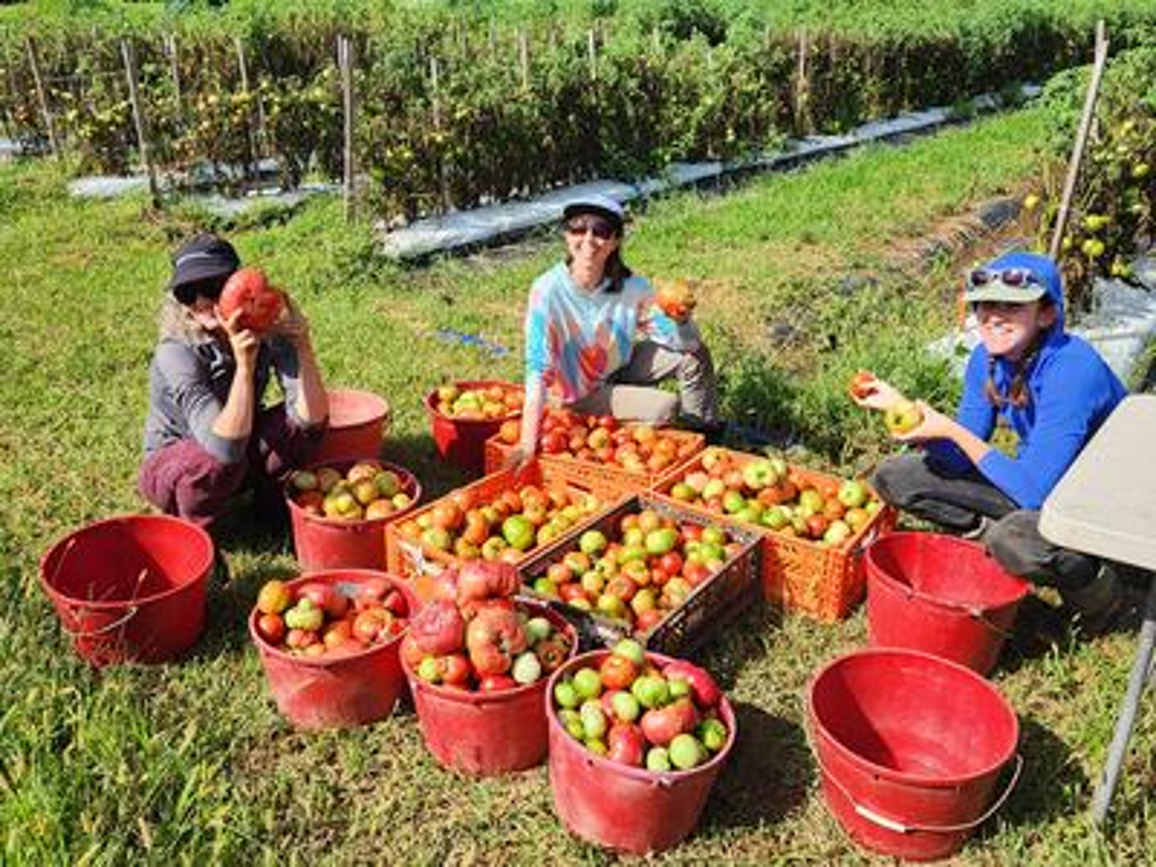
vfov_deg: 58.9
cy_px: 434
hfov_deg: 73.9
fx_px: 768
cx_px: 578
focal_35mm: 23
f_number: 1.8
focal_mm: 5.4
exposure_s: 1/1232
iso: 20
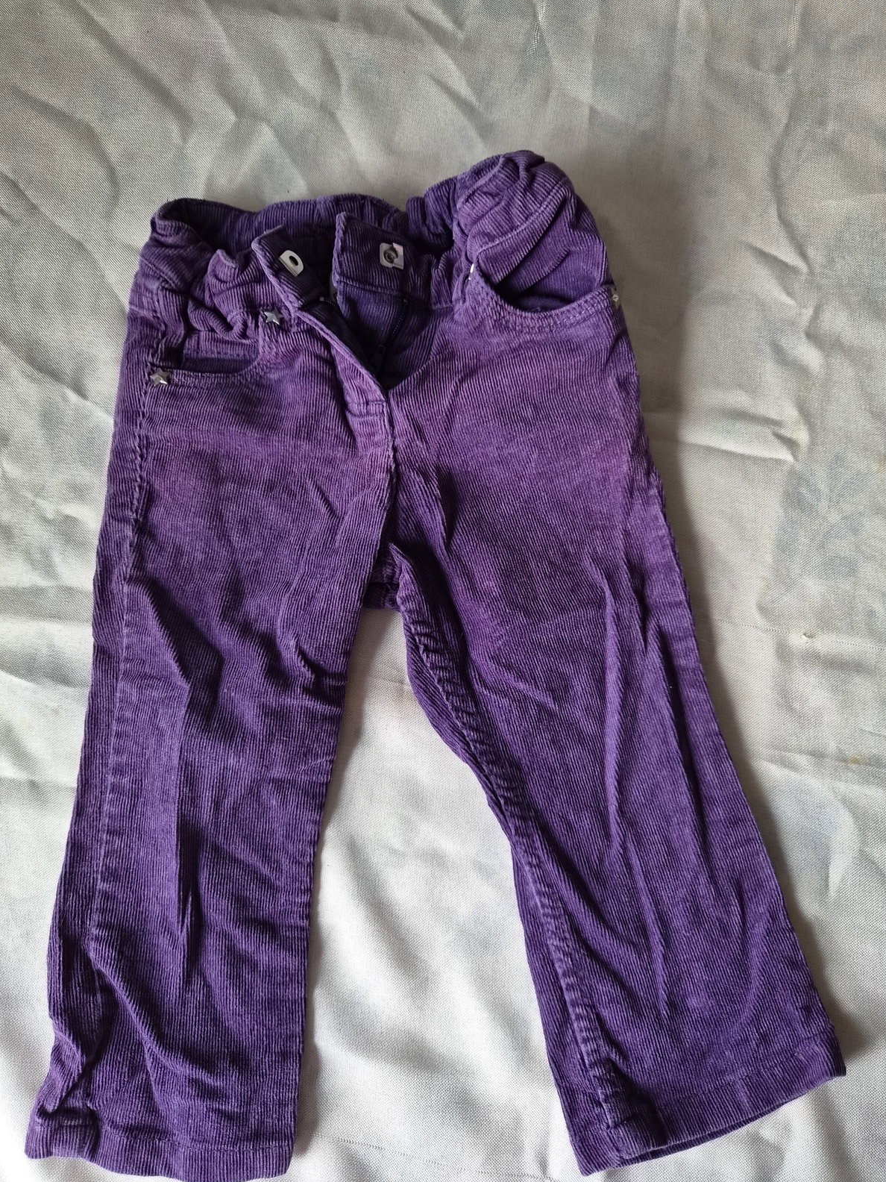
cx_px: 450
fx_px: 819
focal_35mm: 24
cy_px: 588
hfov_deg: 56.8
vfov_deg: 71.6
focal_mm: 5.4
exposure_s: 1/100
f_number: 1.8
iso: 160
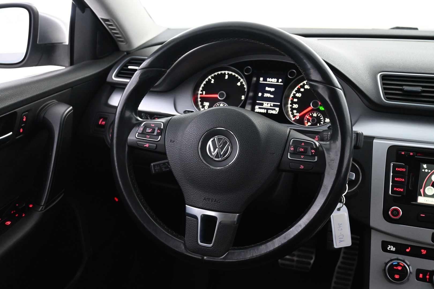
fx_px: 479
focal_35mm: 40
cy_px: 144
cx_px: 217
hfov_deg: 48.7
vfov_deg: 33.6
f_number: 4.5
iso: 3200
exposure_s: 1/40
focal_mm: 26.5
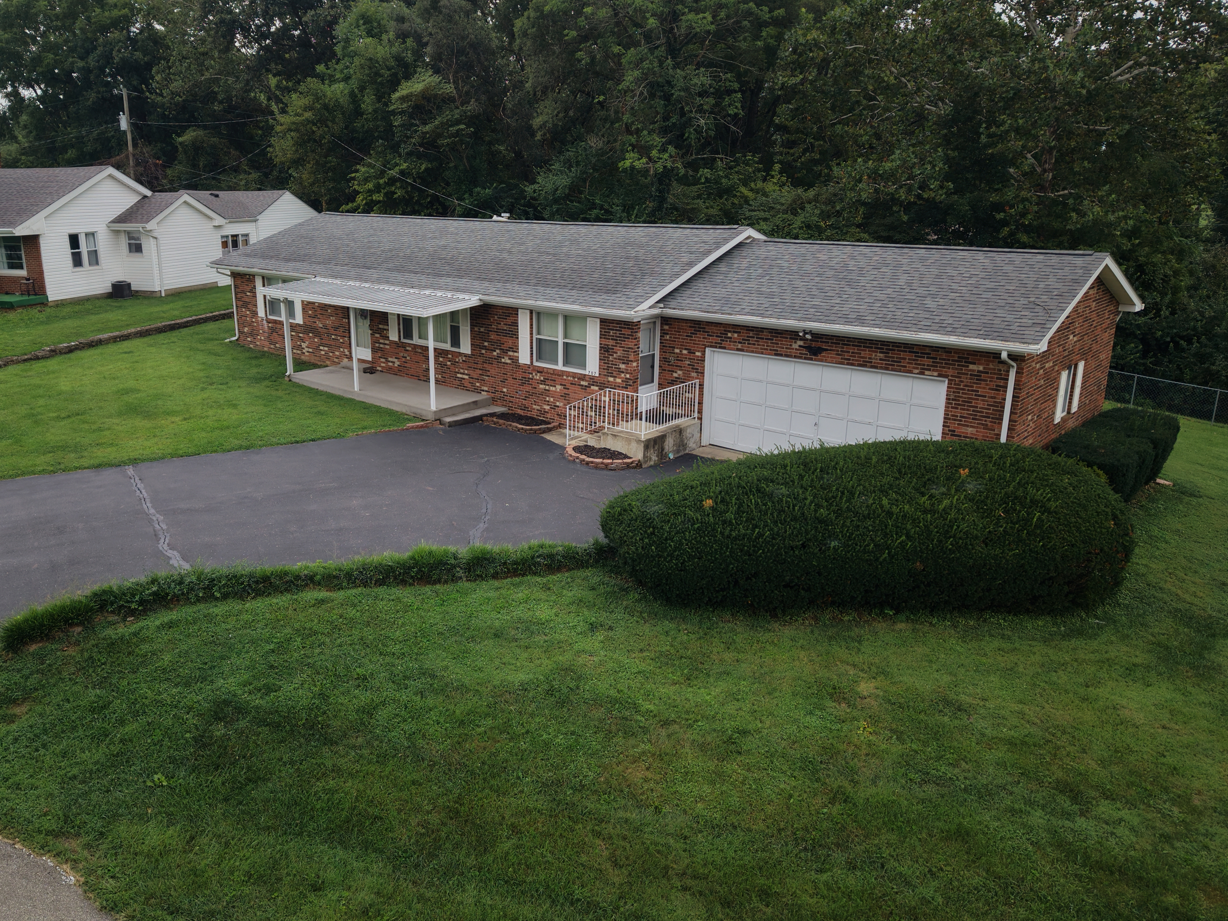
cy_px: 420
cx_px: 545
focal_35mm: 27
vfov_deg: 51.3
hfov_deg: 65.1
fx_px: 958
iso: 340
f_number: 1.8
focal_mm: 8.67
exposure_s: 1/20
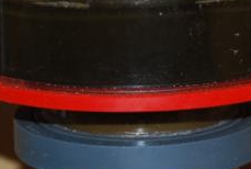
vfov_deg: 6.0
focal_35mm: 230
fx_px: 1611
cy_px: -19
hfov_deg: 8.9
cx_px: 142
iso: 200
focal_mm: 55
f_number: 5.6
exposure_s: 1/60
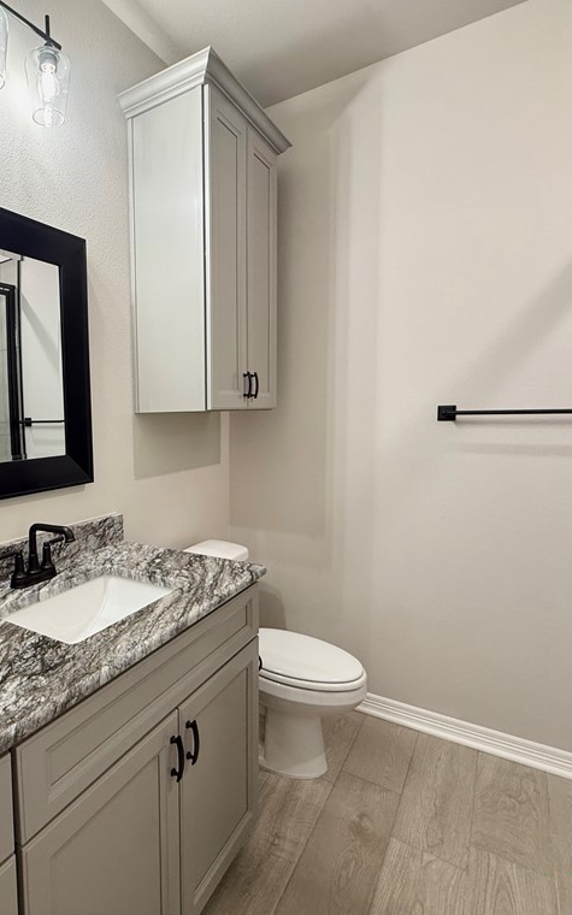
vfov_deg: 85.1
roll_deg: +1.1
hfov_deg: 56.2
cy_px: 455
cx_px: 131
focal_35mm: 20
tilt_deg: -4.8
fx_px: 499
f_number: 2.2
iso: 200
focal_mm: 2.22
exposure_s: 1/60
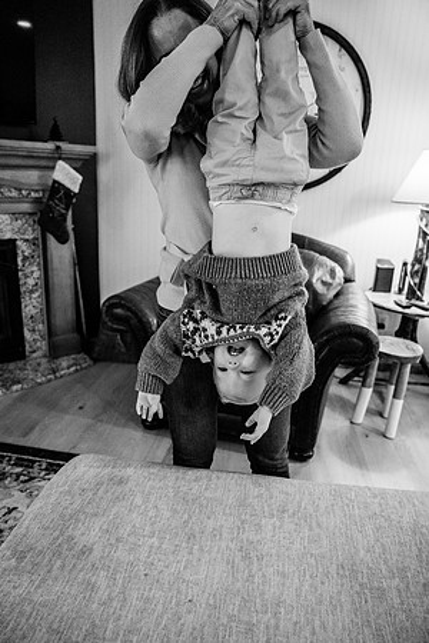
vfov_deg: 73.7
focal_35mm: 24
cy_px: 322
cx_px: 214
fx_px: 429
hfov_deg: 53.1
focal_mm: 24
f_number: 2.8
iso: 2000
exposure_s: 1/250
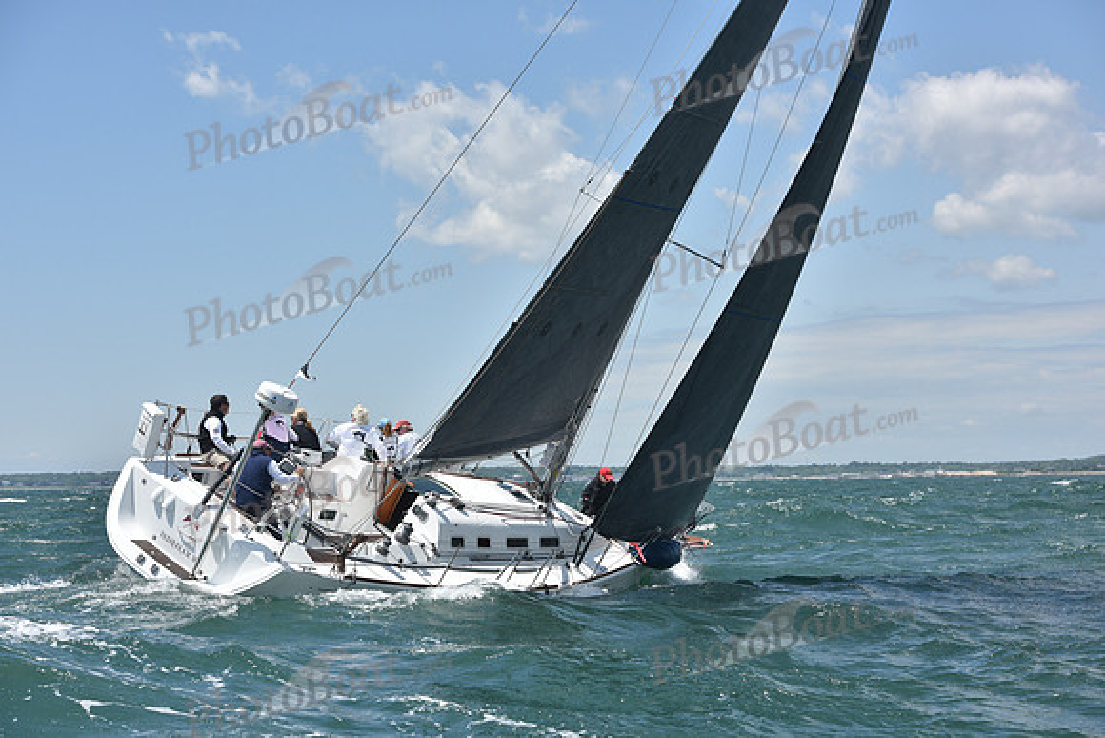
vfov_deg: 19.5
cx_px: 552
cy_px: 369
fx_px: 2149
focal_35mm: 70
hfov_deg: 28.8
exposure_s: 1/1250
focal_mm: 70
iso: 250
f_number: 7.1
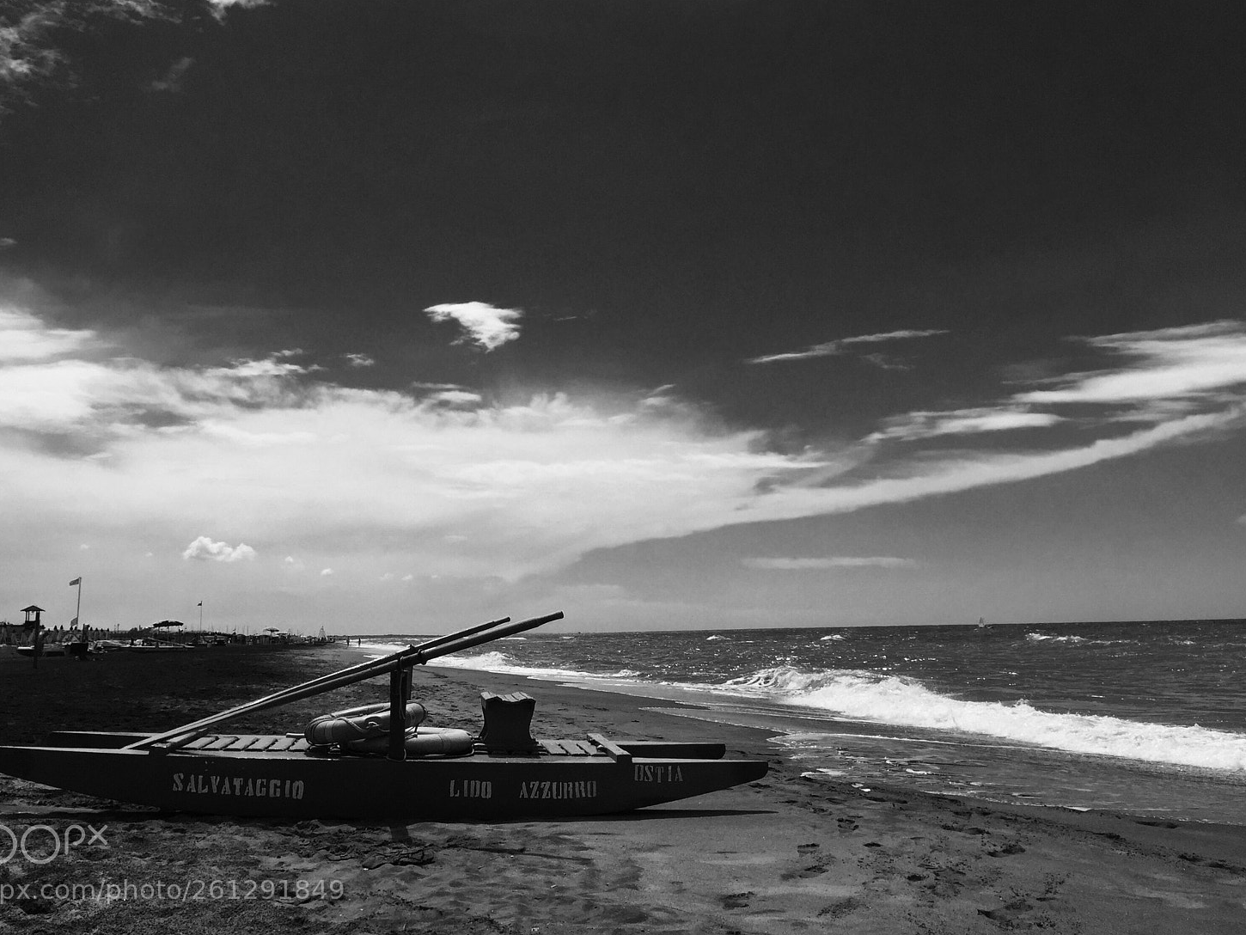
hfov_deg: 56.8
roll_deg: +0.8
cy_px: 442
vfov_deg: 44.2
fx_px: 1152
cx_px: 582
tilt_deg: +9.5
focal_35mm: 32
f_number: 2.2
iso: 32
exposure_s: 1/5650
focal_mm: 4.15
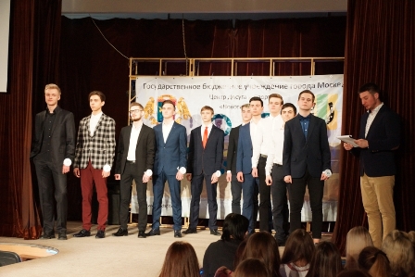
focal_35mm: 60
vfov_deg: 22.6
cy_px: 138
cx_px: 208
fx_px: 692
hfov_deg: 33.4
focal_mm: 40
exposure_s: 1/160
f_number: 6.3
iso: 2000
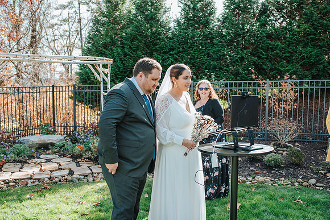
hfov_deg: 54.4
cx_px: 165
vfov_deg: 37.9
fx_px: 321
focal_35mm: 35
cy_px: 110
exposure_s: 1/1250
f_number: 3.5
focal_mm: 35
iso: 720
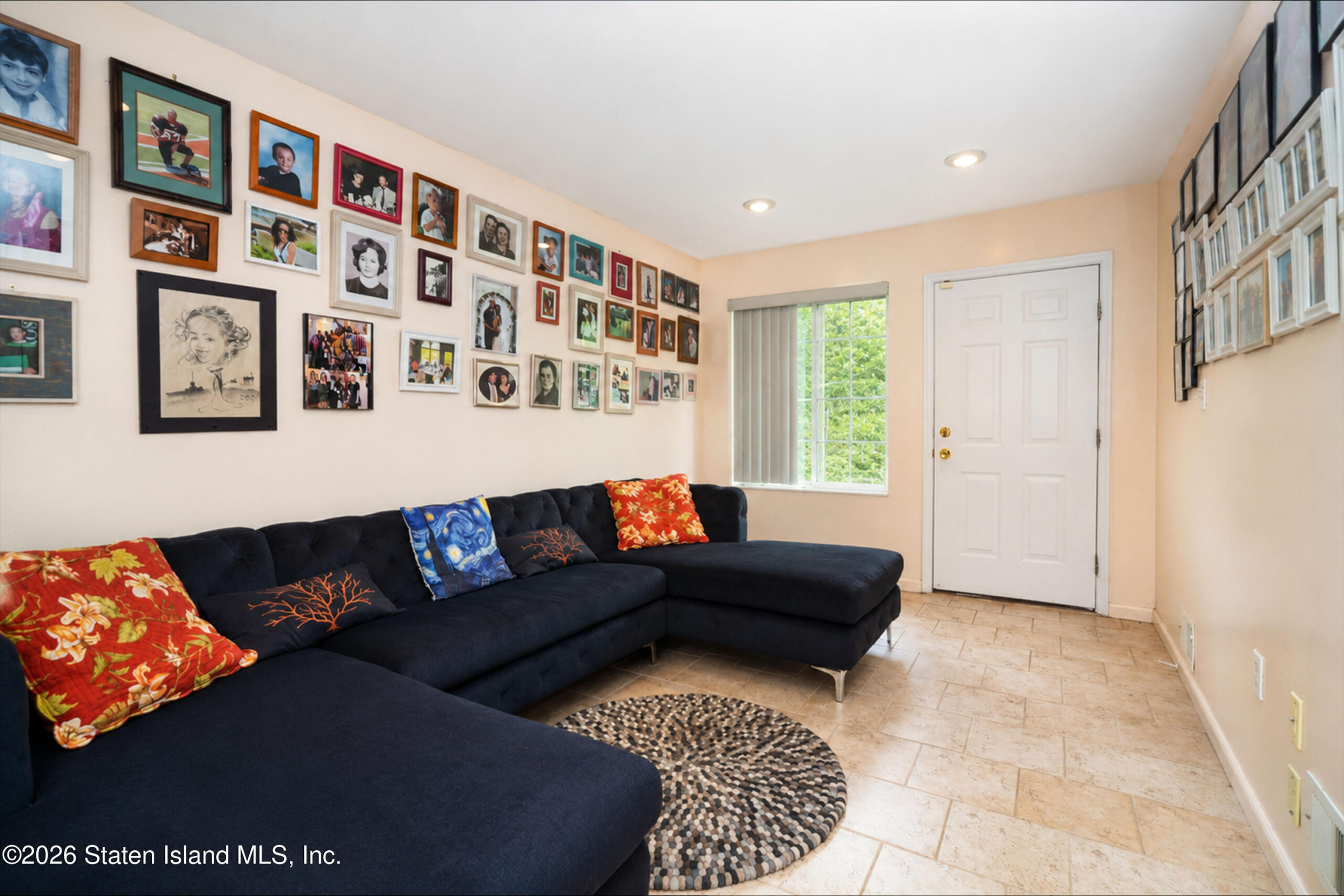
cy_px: 448
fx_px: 597
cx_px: 672
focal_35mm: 16
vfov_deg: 73.8
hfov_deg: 96.7
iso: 64
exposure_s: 1/15
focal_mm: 16
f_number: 4
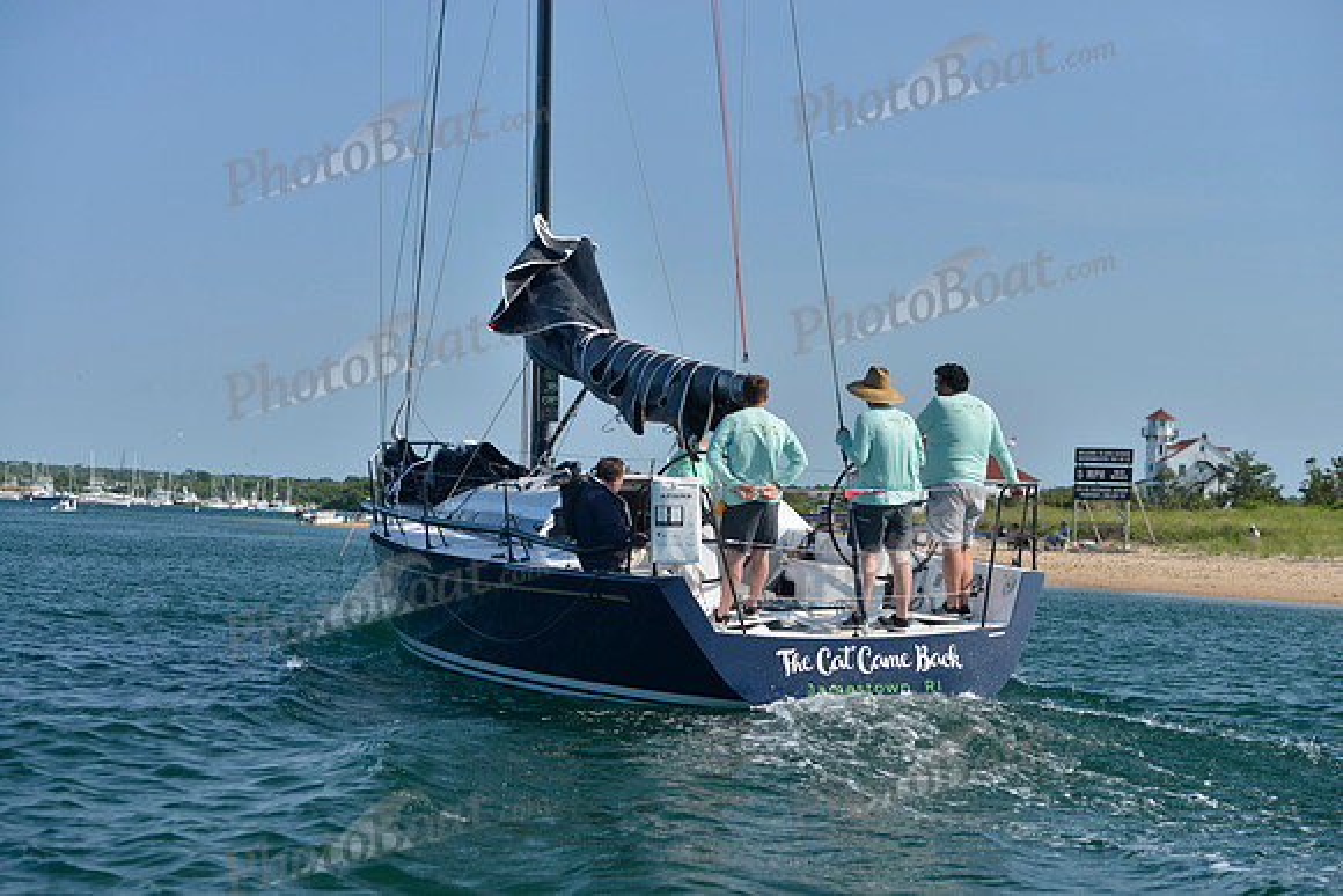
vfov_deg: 19.5
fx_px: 2612
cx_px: 672
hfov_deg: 28.8
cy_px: 448
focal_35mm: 70
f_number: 6.3
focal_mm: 70
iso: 400
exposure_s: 1/1000
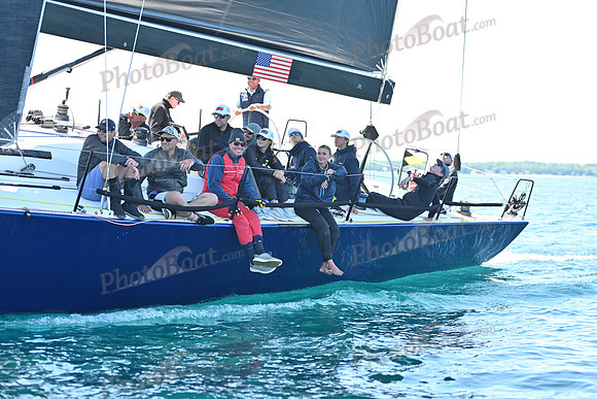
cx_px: 298
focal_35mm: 85
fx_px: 1410
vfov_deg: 16.1
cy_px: 200
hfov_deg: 23.9
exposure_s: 1/1000
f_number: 3.2
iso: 320
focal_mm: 85
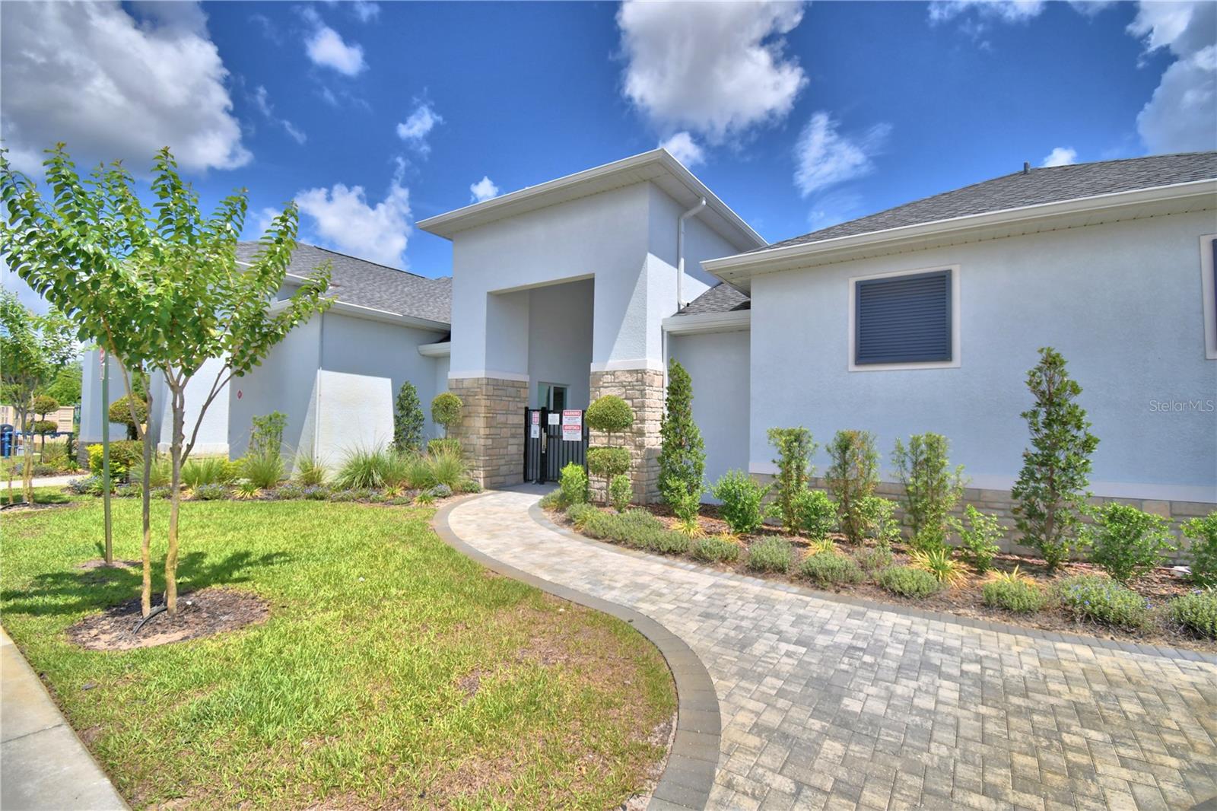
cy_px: 406
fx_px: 507
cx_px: 608
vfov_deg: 77.3
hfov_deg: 100.4
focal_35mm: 15
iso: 100
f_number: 4.5
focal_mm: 10
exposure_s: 1/1600
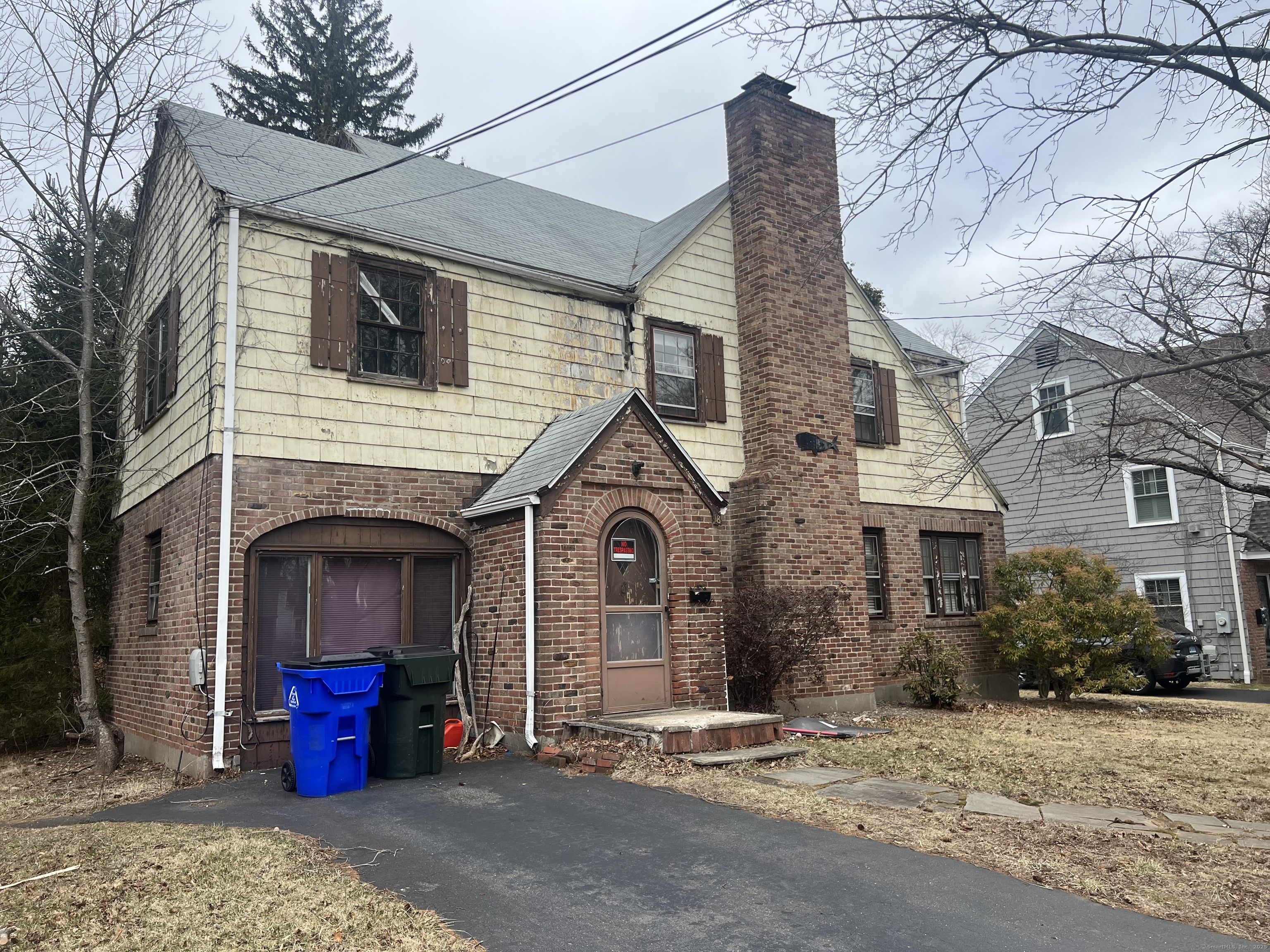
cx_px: 635
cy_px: 476
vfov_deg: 53.1
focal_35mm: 26
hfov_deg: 67.3
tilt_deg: +8.9
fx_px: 954
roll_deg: +2.6
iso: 50
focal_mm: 5.7
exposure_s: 1/2083
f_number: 1.5
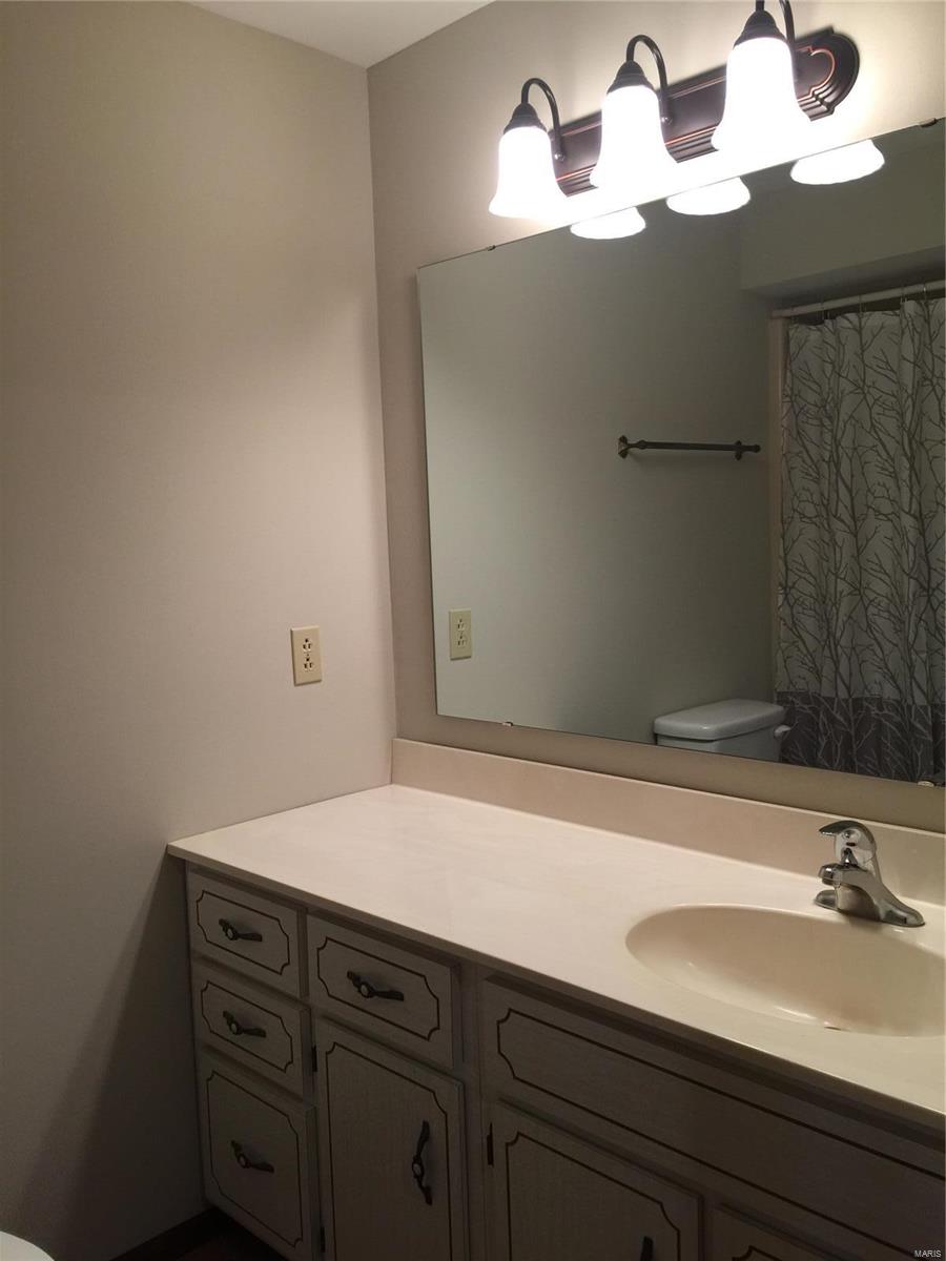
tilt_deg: -3.5
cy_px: 630
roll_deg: +2.3
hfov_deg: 48.2
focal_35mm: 29
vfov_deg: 61.7
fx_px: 1057
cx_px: 473
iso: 40
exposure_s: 1/30
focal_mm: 4.15
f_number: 2.2
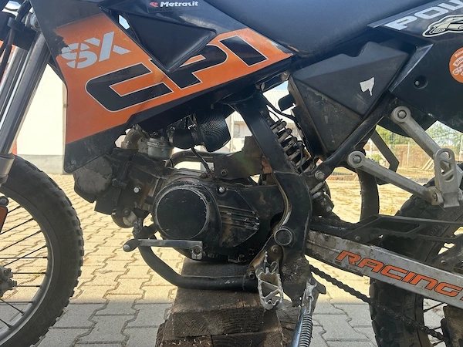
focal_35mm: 26
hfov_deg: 67.3
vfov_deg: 53.1
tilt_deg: -2.0
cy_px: 174
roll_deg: +1.0
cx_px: 232
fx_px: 348
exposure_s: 1/628
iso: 50
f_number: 1.5
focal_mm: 5.7
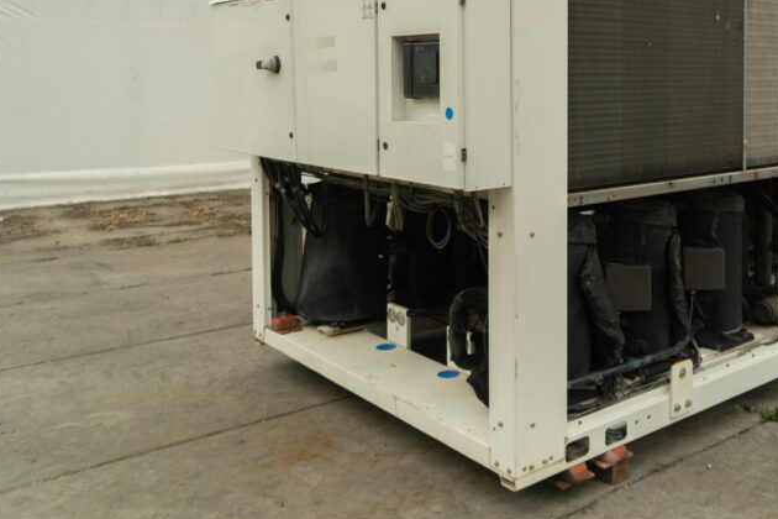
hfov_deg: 47.7
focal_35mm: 39
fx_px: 843
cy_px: 103
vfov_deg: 33.2
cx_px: 584
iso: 200
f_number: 4.5
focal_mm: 24
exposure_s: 1/320
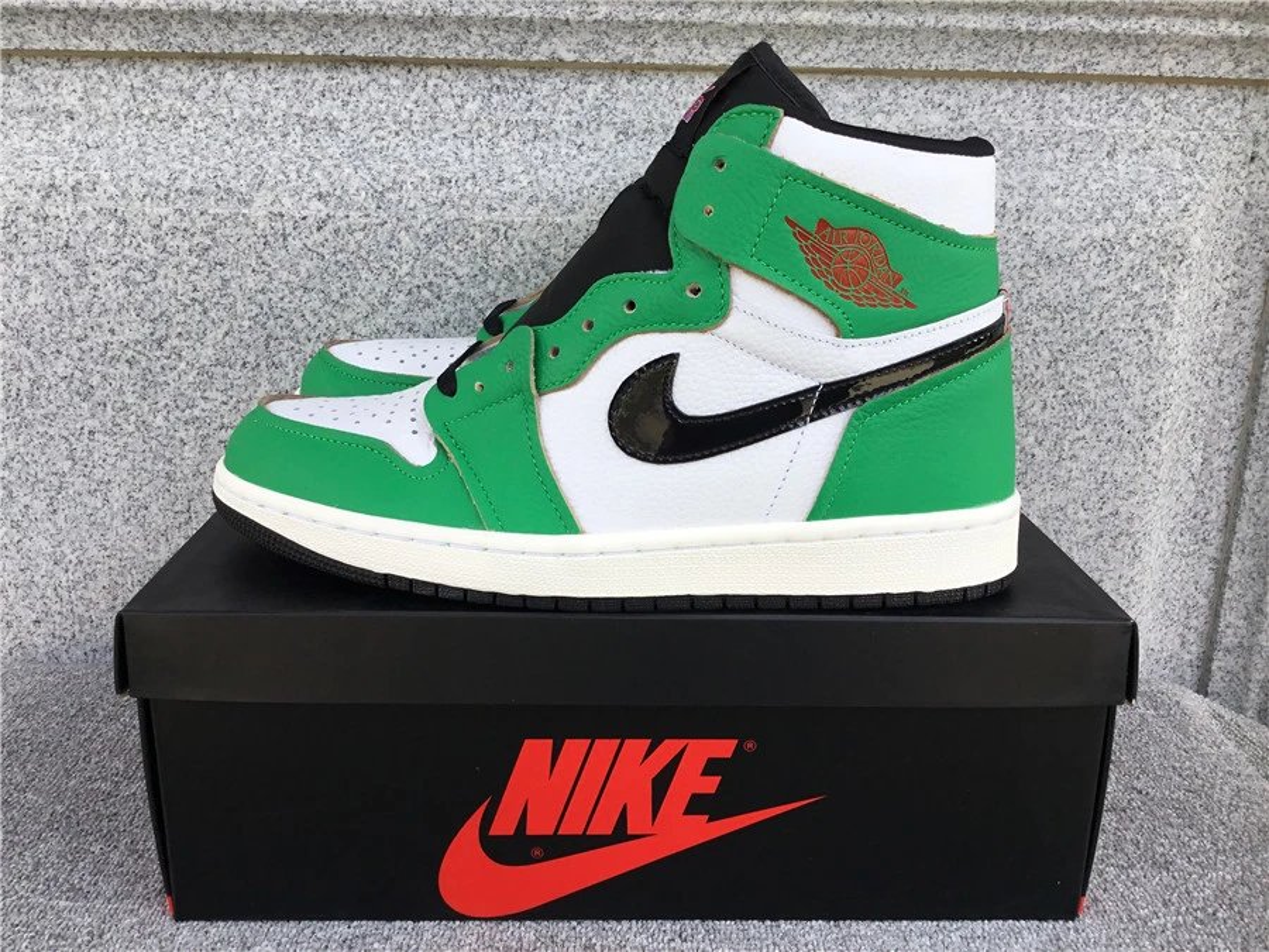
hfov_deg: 58.4
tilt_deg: -16.9
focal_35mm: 31
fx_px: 1136
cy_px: 476
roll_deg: -0.8
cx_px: 634
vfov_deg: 45.4
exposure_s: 1/330
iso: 25
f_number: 2.4
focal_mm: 3.3
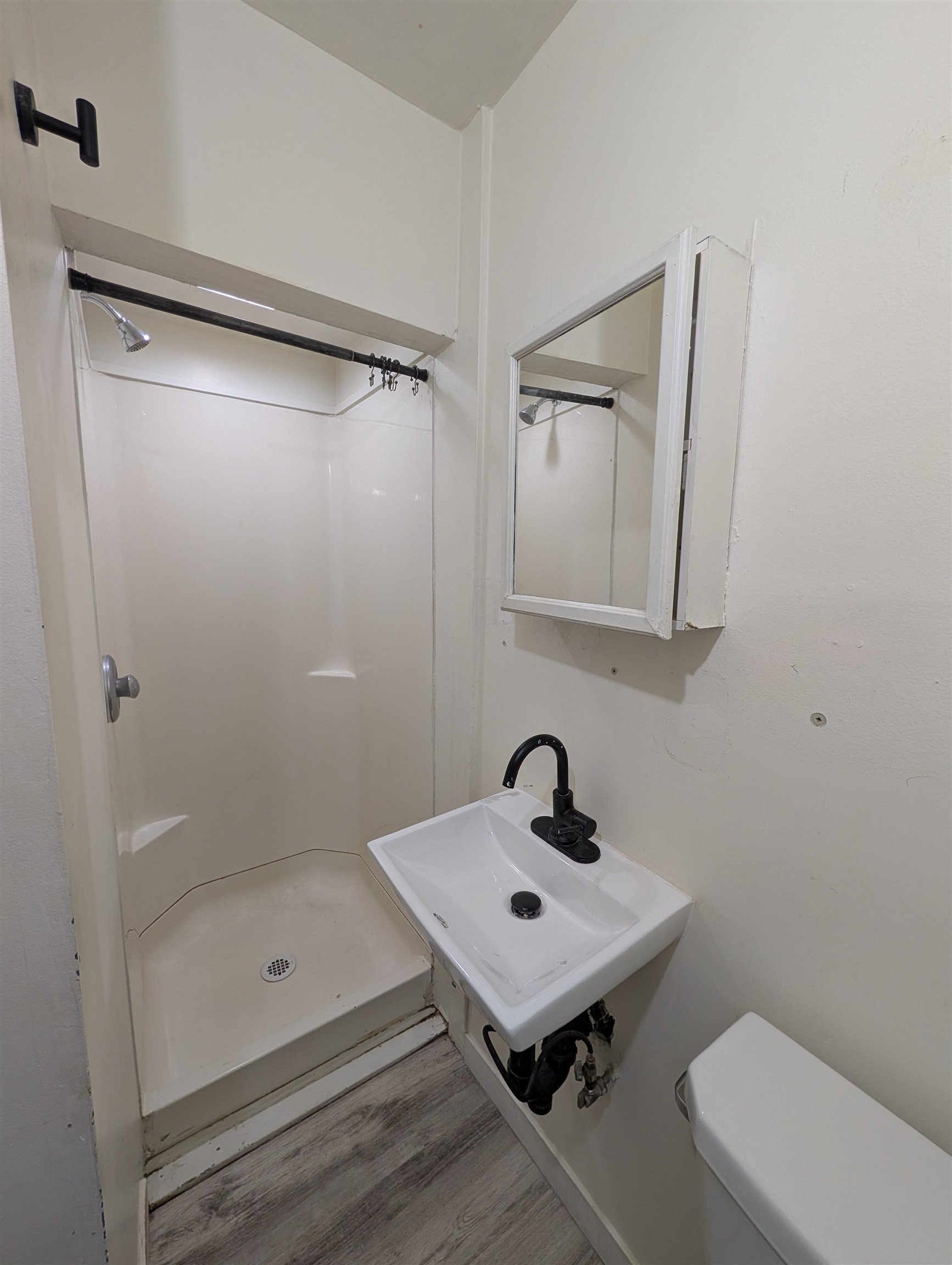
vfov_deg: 110.5
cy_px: 632
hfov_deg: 94.6
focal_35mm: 12
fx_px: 439
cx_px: 476
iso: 111
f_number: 1.7
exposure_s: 1/60
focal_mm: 2.02
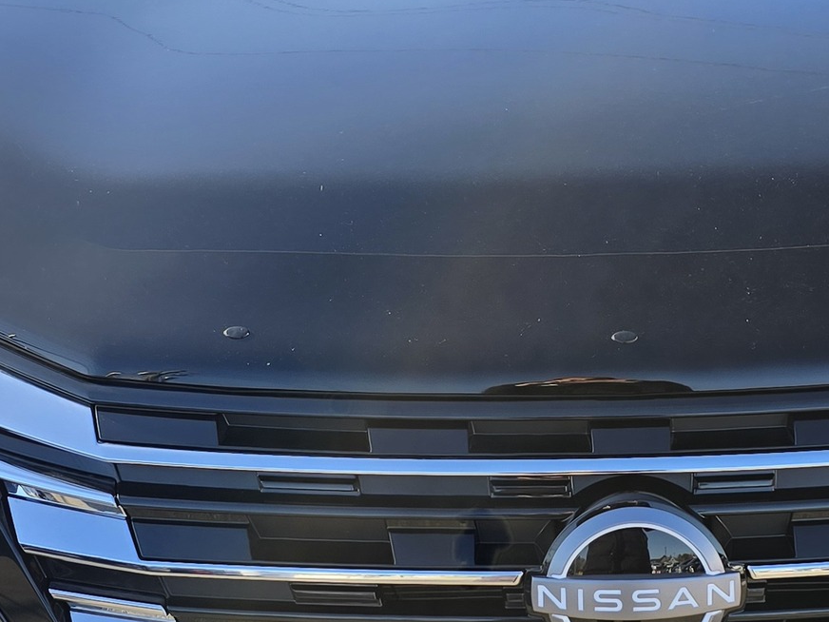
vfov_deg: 19.3
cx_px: 593
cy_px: 394
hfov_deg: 25.4
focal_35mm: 76
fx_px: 1820
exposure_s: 1/370
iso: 12
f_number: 1.7
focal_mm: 6.3
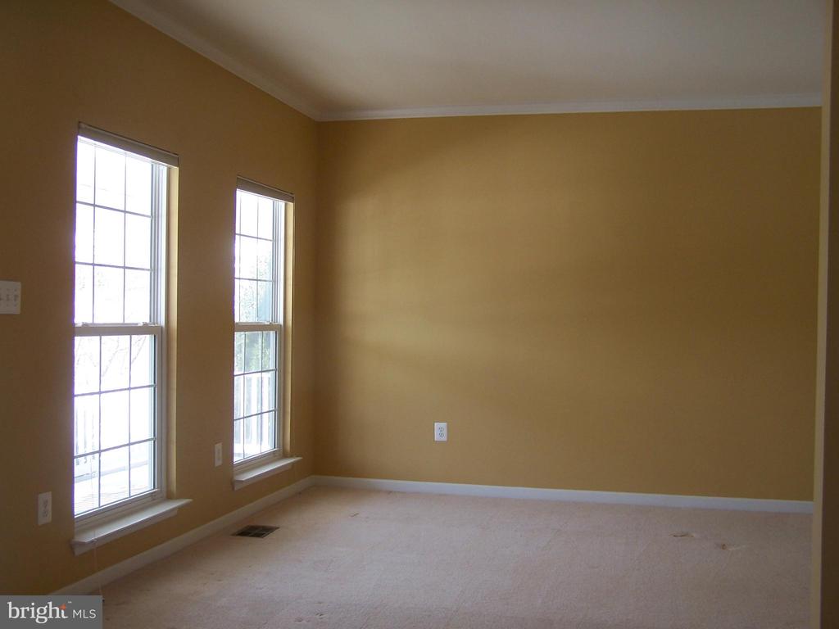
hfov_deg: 49.0
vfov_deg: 37.7
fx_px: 921
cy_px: 314
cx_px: 420
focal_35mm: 38
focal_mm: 6.3
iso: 80
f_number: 2.8
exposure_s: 1/60
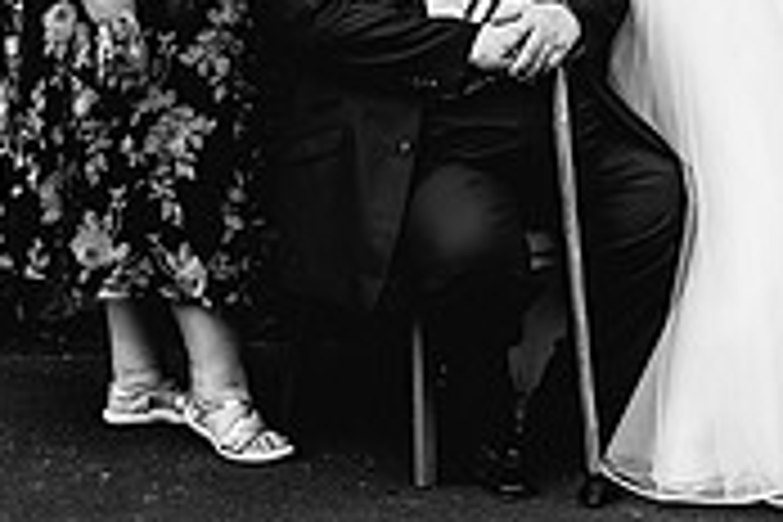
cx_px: 814
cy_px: -151
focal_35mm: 117
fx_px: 2545
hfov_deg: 17.0
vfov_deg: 11.4
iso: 200
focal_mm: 35
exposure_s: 1/500
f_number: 3.5
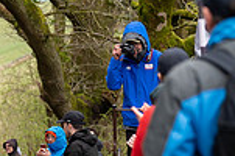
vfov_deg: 3.3
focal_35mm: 416
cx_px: -173
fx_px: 2710
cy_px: 185
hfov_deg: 4.9
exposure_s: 1/1000
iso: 640
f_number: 3.5
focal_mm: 108
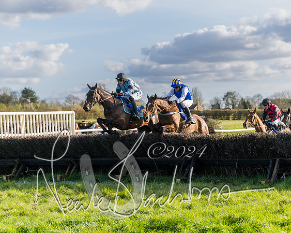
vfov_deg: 13.1
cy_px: 121
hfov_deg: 16.3
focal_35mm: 118
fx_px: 1017
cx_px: 167
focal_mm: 83
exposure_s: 1/1600
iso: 400
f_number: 4
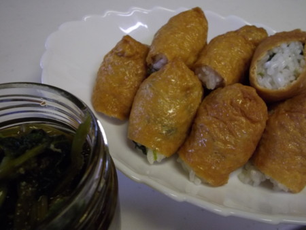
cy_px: 115
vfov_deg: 44.2
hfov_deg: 56.8
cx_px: 153
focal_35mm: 32
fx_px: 283
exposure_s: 1/50
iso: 378
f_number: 3.5
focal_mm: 5.8
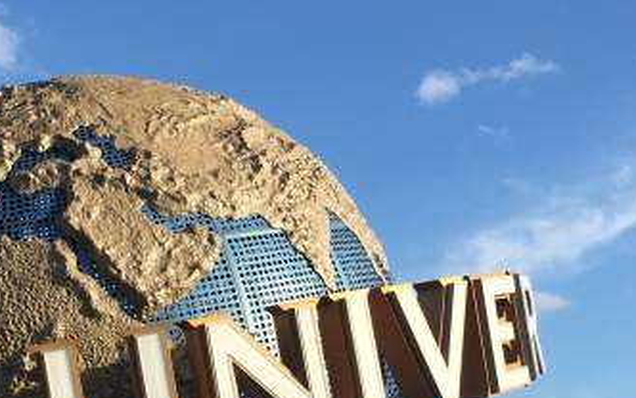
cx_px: 188
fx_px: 1284
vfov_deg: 17.5
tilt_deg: +13.5
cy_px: 297
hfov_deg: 27.6
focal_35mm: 74
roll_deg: +1.7
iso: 25
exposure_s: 1/1068
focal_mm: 4.15
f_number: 2.2
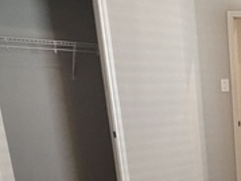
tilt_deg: -12.1
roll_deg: -0.1
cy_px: 162
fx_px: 348
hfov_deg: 28.5
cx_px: 339
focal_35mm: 50
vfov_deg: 28.0
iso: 250
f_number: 2.2
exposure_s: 1/120
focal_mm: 2.22
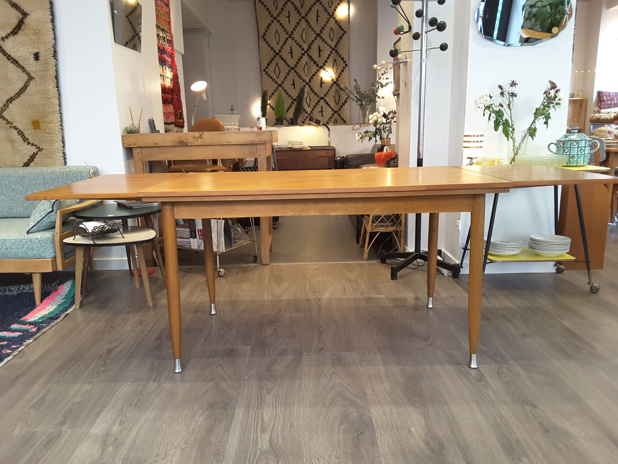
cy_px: 232
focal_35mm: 31
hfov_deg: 58.4
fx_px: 553
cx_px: 309
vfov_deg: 45.4
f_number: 1.9
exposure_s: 1/25
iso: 100
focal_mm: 2.9
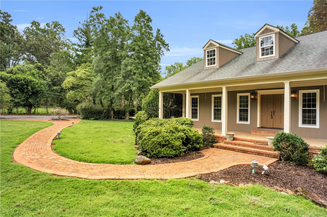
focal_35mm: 22
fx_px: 200
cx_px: 164
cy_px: 108
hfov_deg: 78.6
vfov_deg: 57.2
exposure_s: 1/120
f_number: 2.8
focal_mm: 8.38
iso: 100
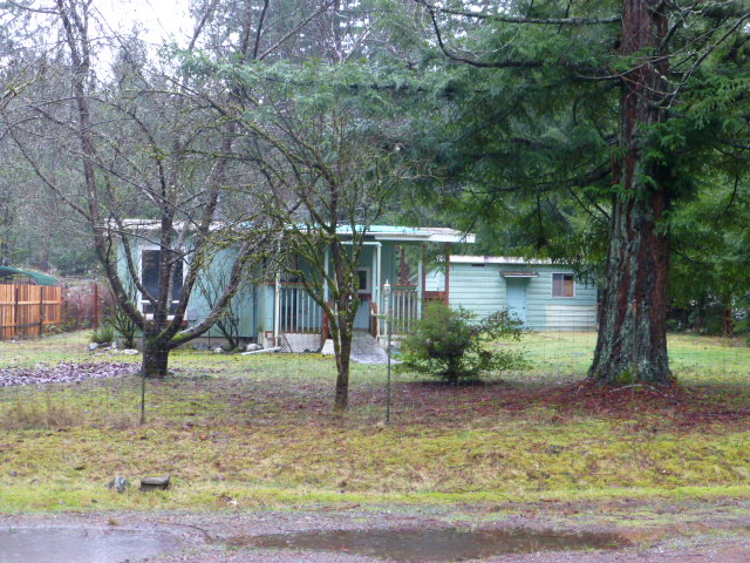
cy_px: 282
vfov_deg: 30.9
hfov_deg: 40.4
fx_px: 1018
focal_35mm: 47
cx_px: 375
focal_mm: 8.5
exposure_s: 1/30
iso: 400
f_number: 4.2
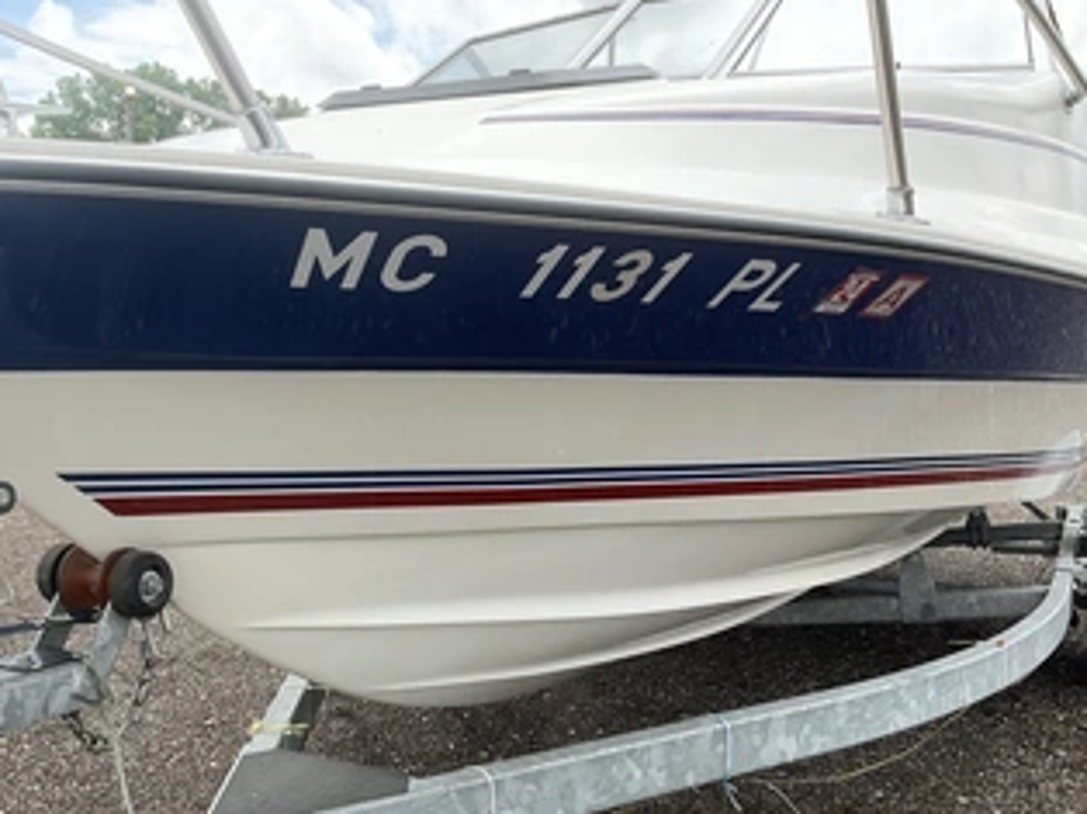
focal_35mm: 37
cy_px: 488
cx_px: 488
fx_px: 1161
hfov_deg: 50.1
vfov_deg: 38.5
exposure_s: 1/883
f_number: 1.8
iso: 25
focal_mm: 3
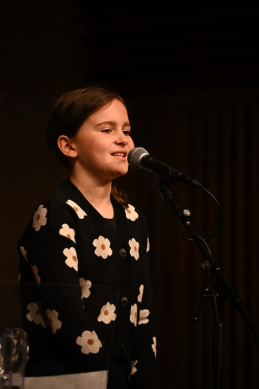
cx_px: 130
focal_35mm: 200
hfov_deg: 6.9
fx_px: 2157
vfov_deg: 10.3
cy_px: 194
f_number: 2.8
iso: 1000
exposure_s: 1/400
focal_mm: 200
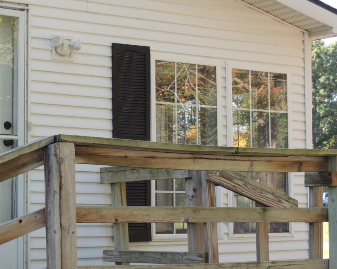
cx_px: 86
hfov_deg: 19.2
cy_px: 141
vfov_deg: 15.5
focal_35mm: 99
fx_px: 987
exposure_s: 1/125
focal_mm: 8.9
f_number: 3.6
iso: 100
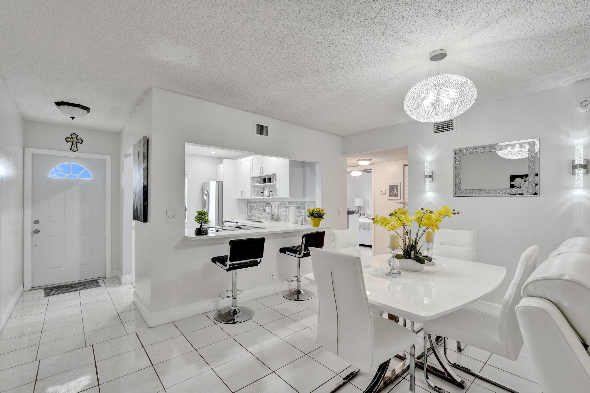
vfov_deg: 73.7
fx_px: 262
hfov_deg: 96.7
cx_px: 295
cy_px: 196
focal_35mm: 16
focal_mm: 16
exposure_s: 1/50
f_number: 8
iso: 1600
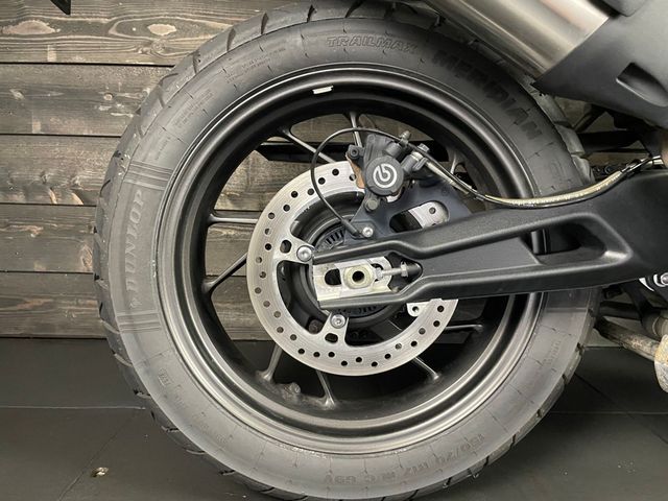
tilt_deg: -5.6
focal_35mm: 26
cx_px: 334
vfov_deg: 53.1
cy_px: 250
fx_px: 502
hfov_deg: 67.3
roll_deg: -0.7
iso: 500
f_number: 1.6
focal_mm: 4.2
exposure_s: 1/33
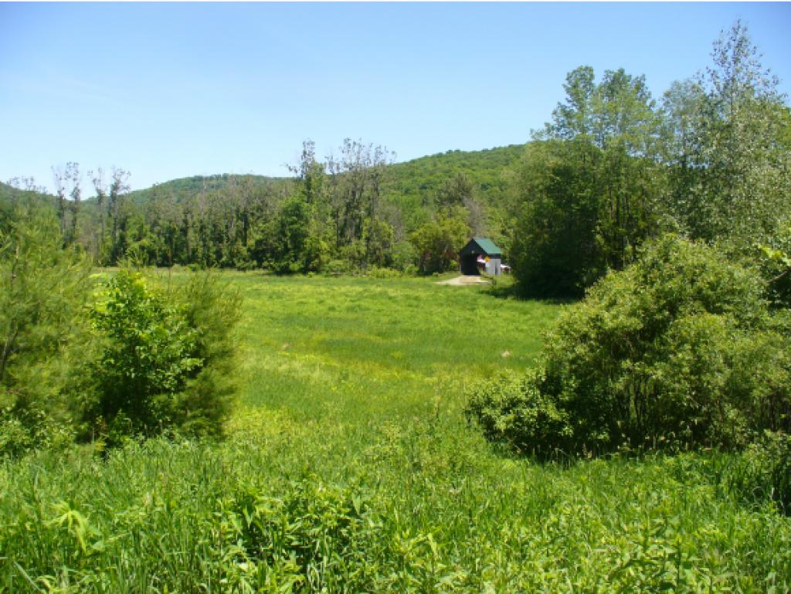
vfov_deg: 38.7
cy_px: 297
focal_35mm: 37
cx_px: 396
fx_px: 846
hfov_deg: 50.1
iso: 80
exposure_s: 1/160
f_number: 5.6
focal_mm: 6.1
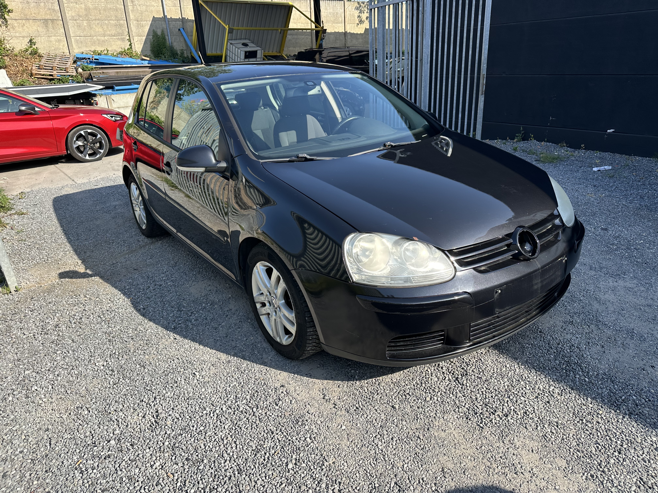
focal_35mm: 24
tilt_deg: -17.6
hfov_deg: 71.6
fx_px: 456
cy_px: 246
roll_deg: -0.4
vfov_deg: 56.8
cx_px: 329
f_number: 1.78
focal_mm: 6.86
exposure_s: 1/1664
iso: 80
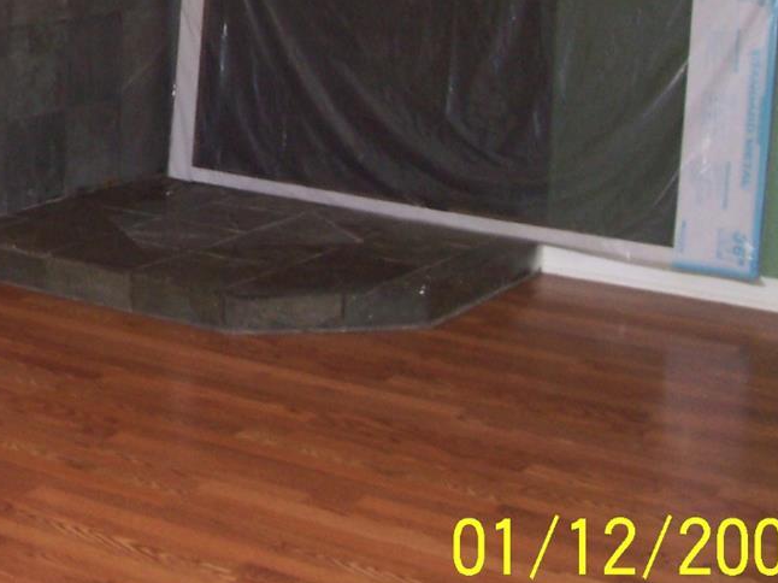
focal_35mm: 79
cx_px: 24
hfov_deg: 23.8
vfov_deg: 18.3
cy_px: 39
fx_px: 1775
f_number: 2.7
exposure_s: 1/60
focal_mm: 5.6
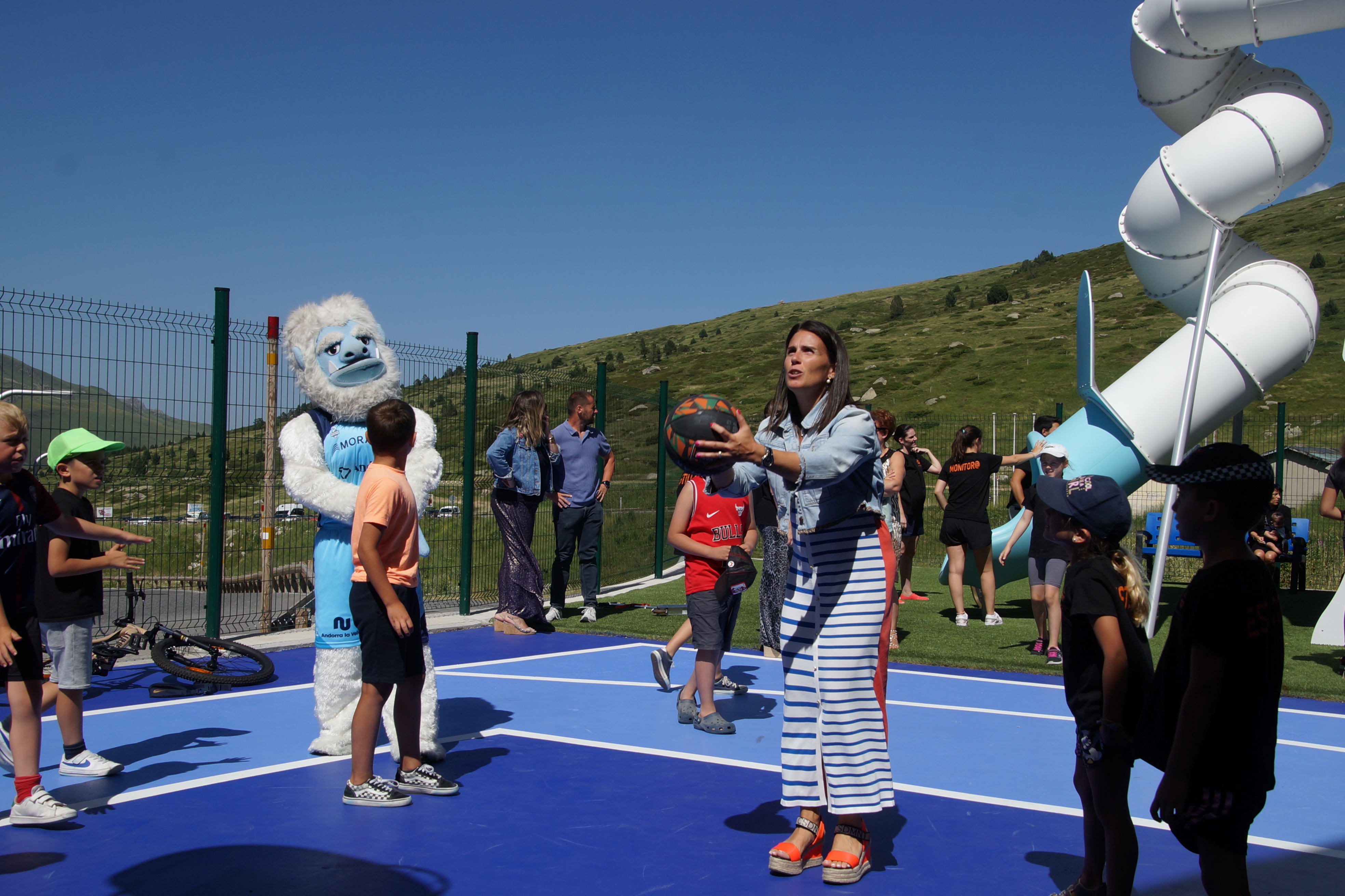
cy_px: 448
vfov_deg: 34.2
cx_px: 672
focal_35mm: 39
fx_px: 1457
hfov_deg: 49.6
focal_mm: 26
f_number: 8
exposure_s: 1/400
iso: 100
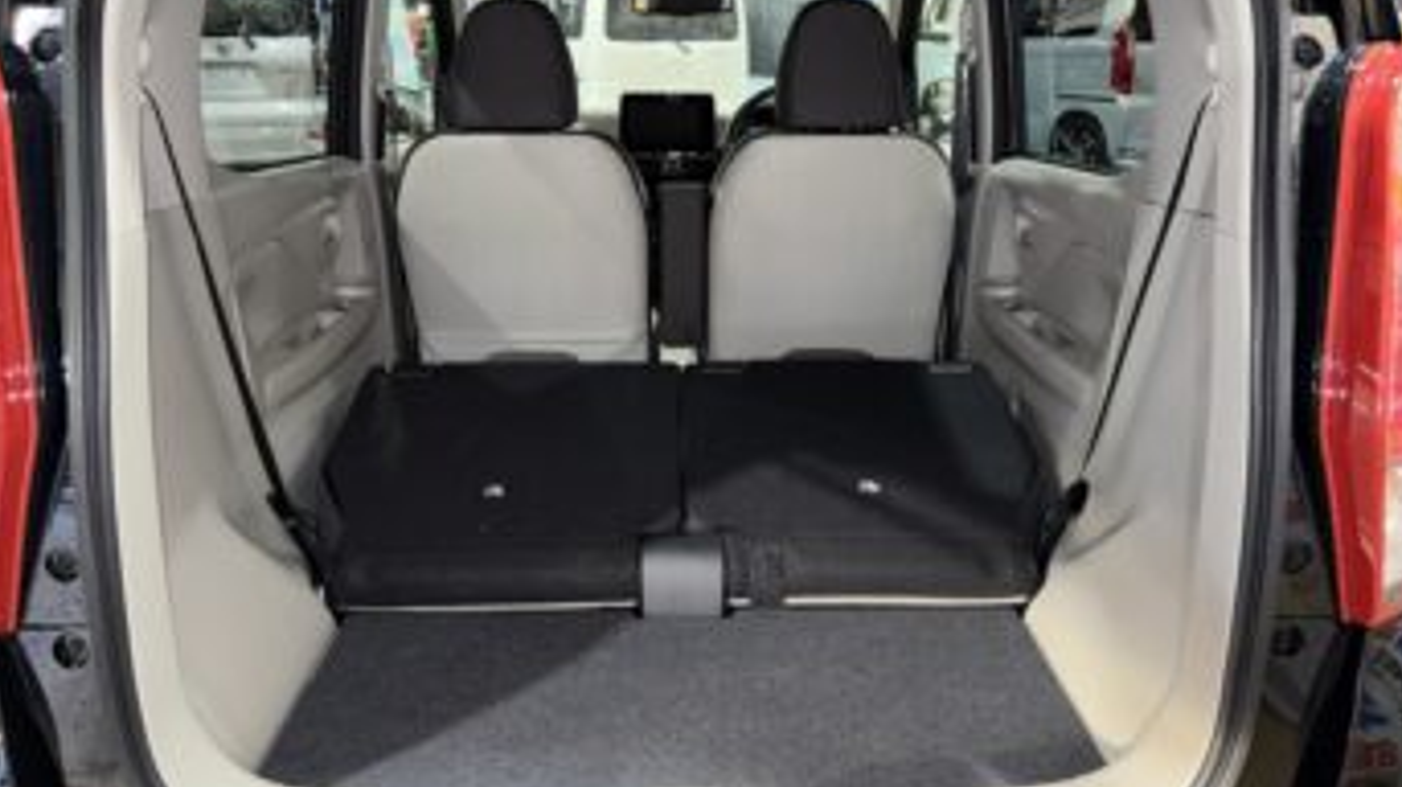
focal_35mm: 29
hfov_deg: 66.1
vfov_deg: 40.1
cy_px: 355
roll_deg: +0.3
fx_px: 1078
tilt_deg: -17.7
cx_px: 705
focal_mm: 5.96
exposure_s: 1/11
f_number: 1.6
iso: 64
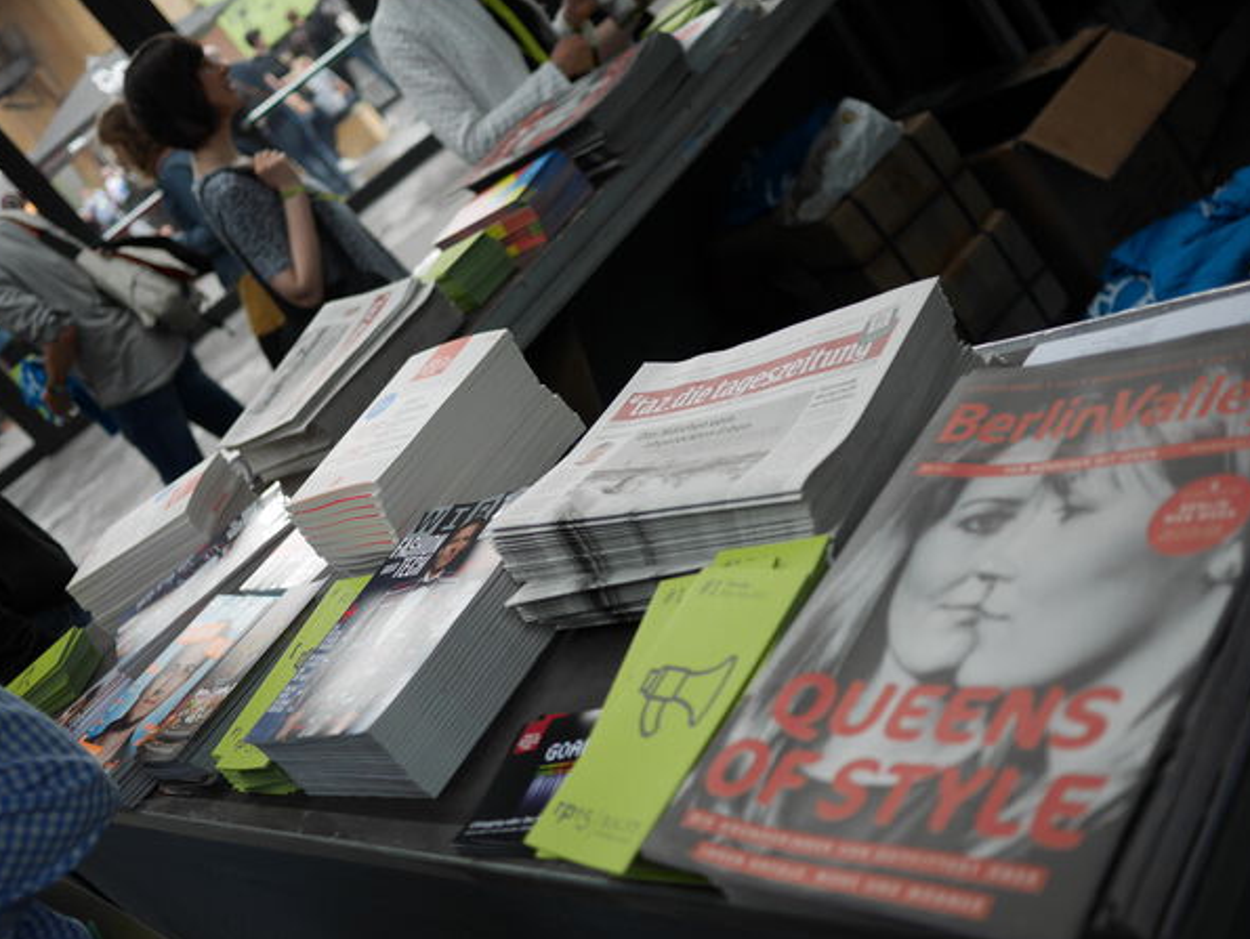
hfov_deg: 43.8
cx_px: 641
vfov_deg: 33.6
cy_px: 461
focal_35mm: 43
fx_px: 1554
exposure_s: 1/250
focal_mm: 20
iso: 200
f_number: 1.7
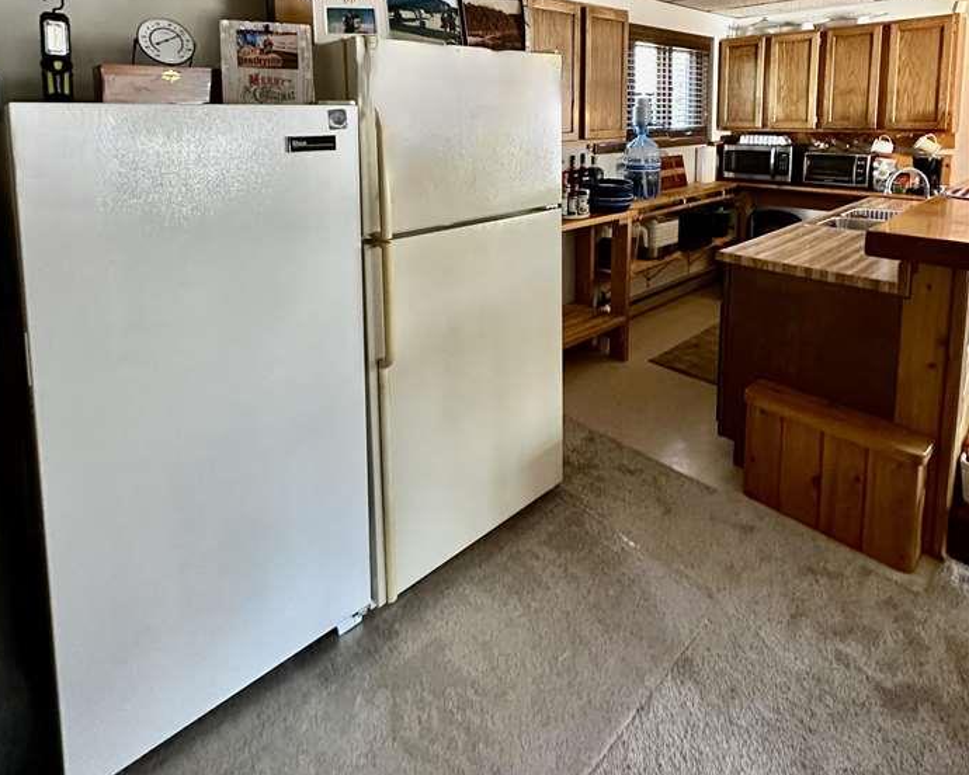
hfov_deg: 83.2
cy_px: 170
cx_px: 465
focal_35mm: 19
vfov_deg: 65.3
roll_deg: +3.4
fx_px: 545
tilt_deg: -6.1
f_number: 2.2
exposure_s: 1/60
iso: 500
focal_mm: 2.22
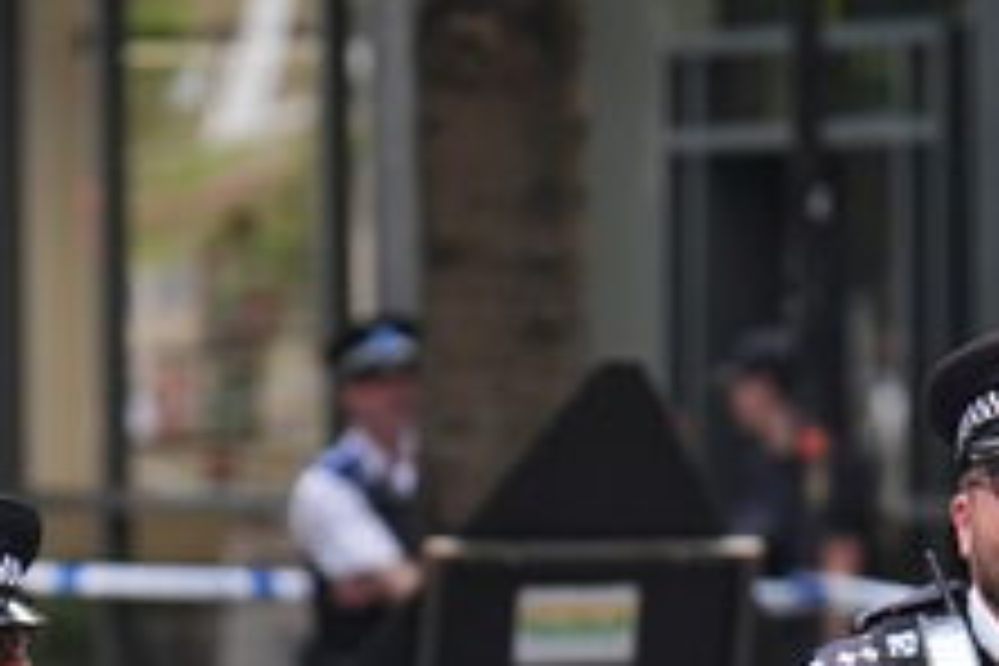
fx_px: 18092
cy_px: 1055
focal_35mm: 652
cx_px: 529
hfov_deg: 3.2
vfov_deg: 2.1
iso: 500
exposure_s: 1/500
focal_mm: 130
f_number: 2.8
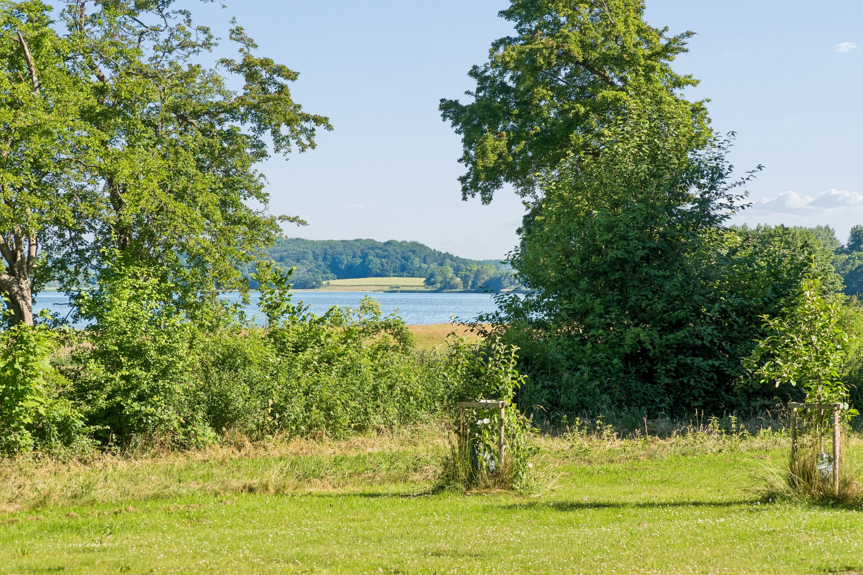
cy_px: 288
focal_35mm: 142
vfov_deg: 9.6
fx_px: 3416
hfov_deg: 14.4
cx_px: 432
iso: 400
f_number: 8
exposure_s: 1/640
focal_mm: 95
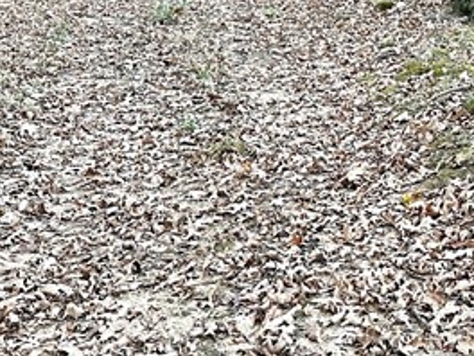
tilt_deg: -1.2
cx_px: 542
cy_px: -115
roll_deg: +0.6
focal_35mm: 93
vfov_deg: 15.1
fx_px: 1273
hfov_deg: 20.0
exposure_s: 1/90
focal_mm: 6.86
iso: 250
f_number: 1.78
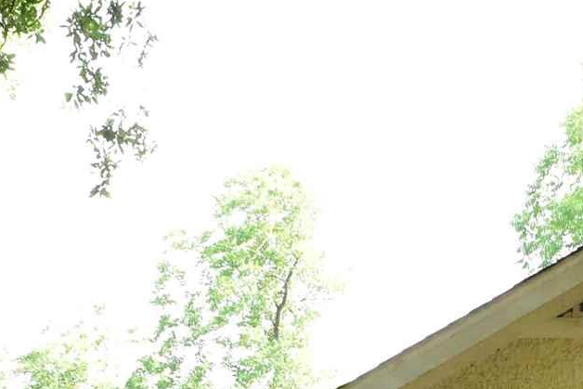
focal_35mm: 176
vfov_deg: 7.4
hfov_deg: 11.6
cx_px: 507
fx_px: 2851
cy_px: 860
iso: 3200
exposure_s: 1/400
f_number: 10
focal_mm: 24
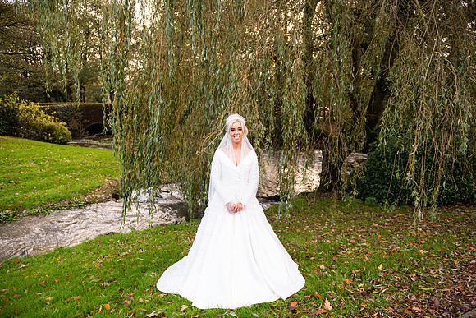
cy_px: 159
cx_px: 238
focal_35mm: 24
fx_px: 317
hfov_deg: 73.7
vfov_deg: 53.2
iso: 200
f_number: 3.5
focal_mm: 24
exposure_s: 1/160
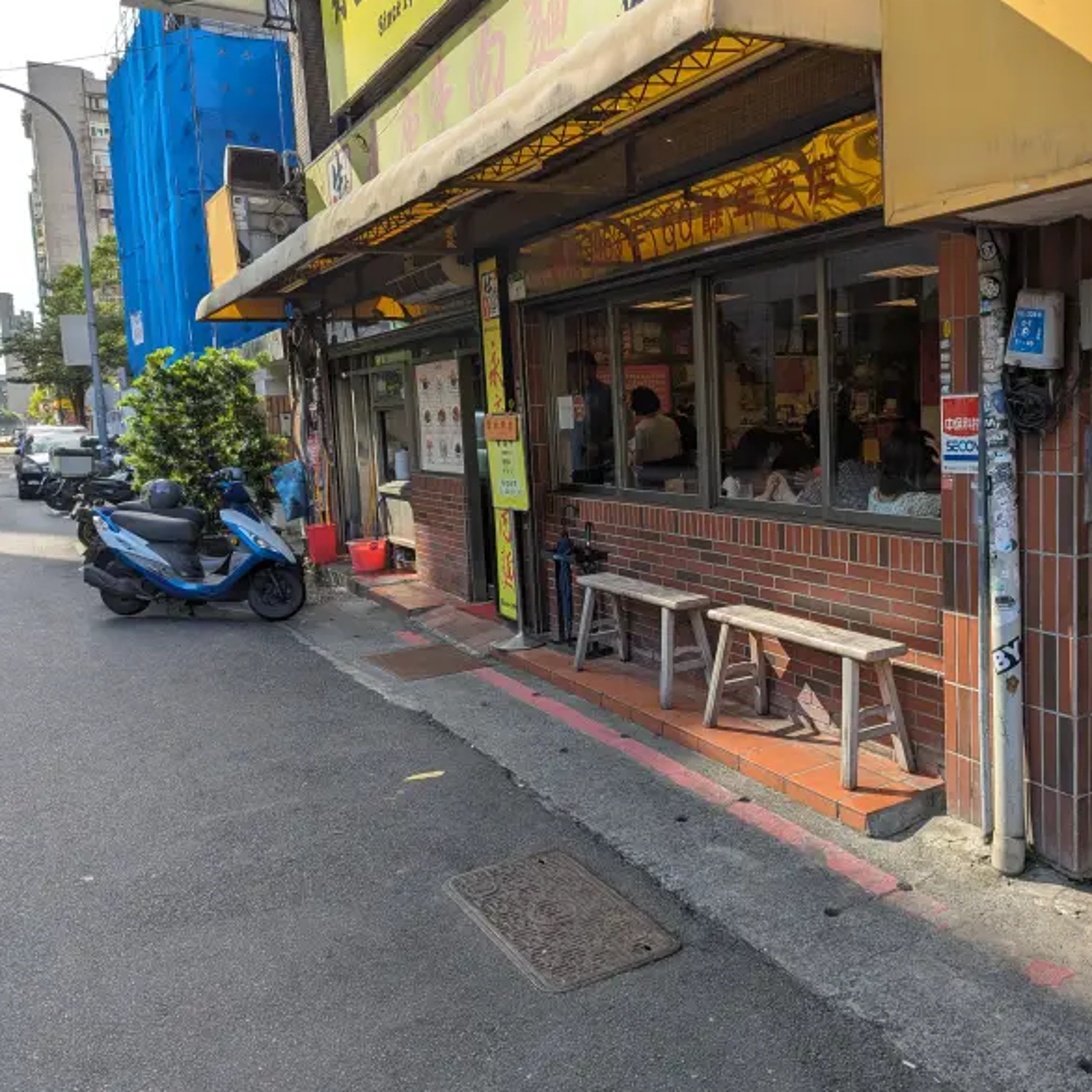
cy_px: 533
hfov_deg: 55.0
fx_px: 1035
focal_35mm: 29
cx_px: 680
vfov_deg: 55.6
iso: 40
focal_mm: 6.81
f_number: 1.85
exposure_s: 1/740
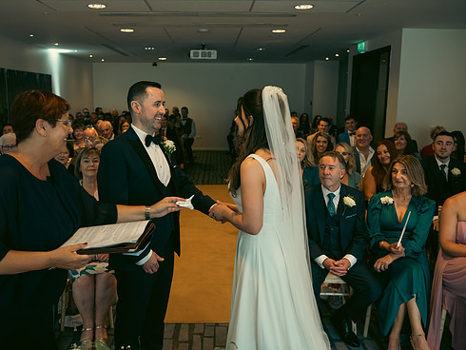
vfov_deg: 45.5
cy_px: 169
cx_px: 208
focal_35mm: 31
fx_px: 418
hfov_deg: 58.2
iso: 1000
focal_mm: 27
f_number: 3.5
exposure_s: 1/160
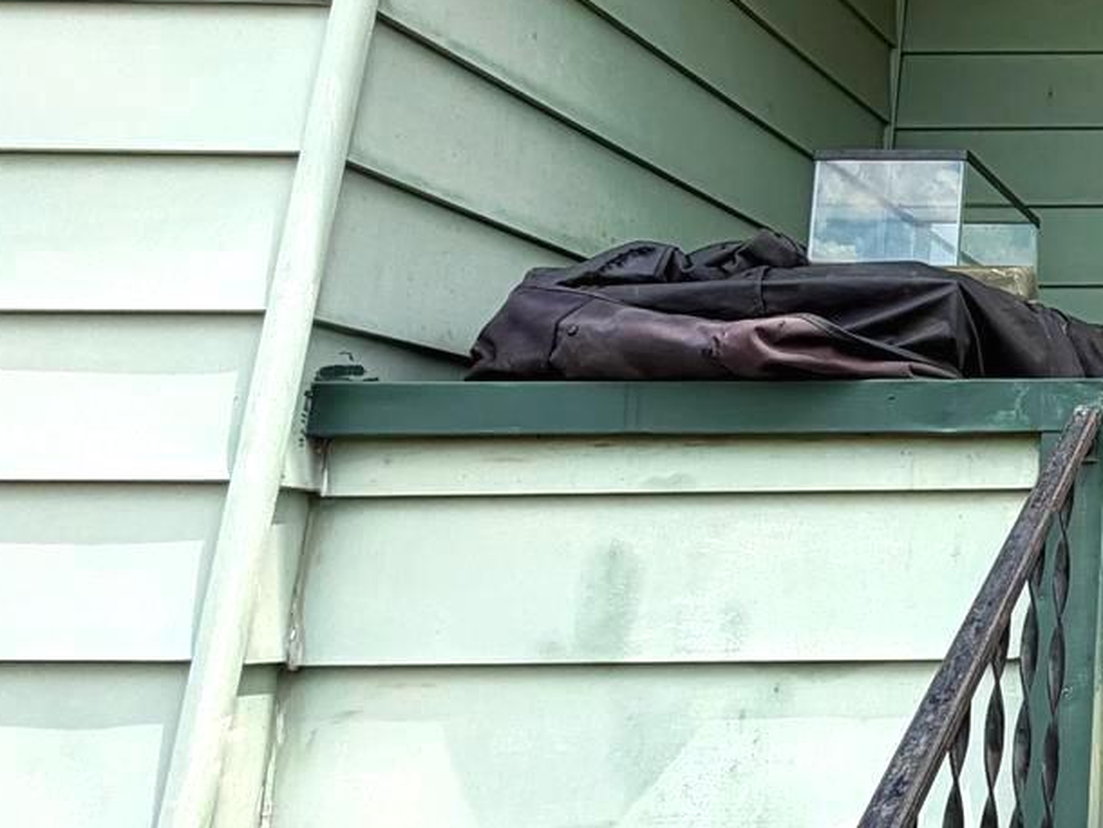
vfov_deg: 30.6
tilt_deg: +13.0
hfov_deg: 30.8
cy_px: 251
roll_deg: +0.2
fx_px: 1498
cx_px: 1463
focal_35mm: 47
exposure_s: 1/664
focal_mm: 2.22
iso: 40
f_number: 2.2
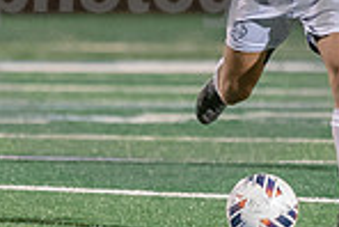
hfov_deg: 1.2
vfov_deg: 0.8
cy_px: 32
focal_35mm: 1682
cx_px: 260
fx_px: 15854
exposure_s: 1/500
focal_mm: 200
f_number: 2.8
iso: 3200
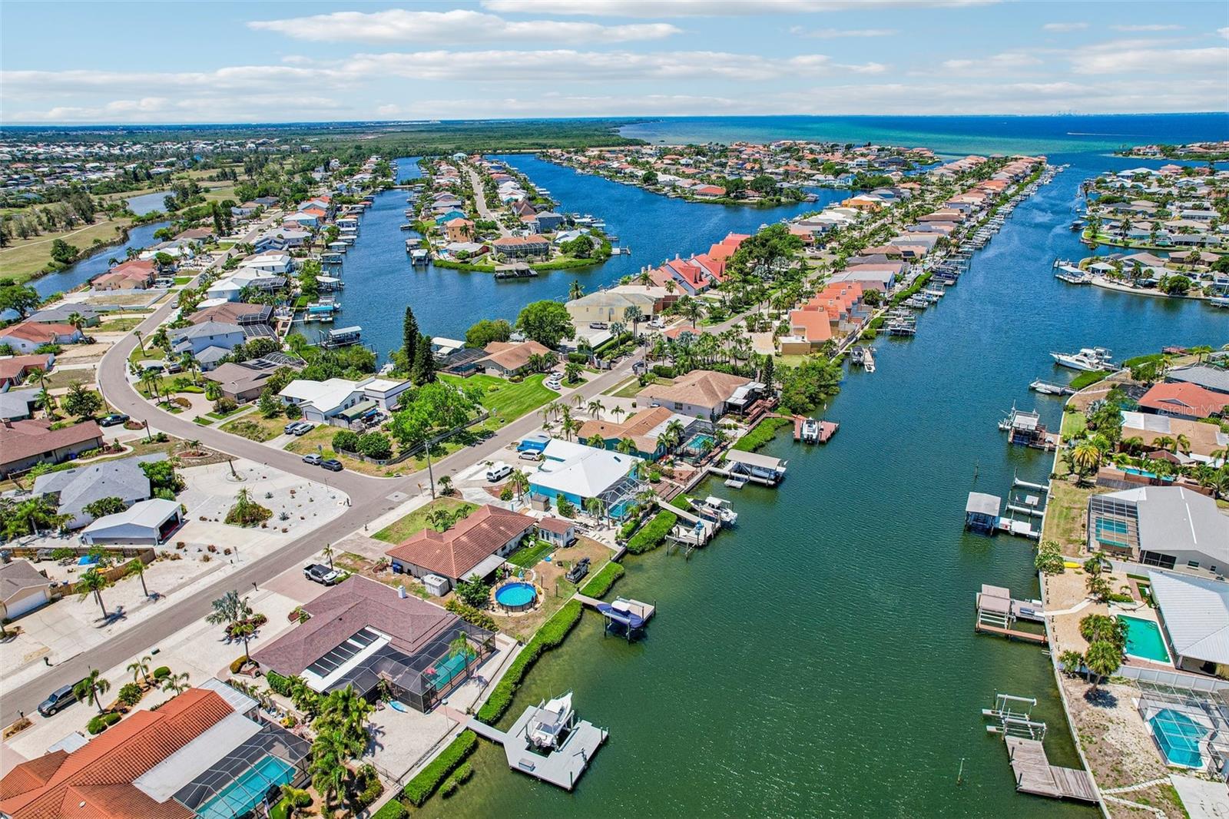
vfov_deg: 57.2
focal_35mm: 22
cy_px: 410
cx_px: 614
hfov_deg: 78.6
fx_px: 751
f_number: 2.8
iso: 150
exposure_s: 1/3000
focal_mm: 8.4
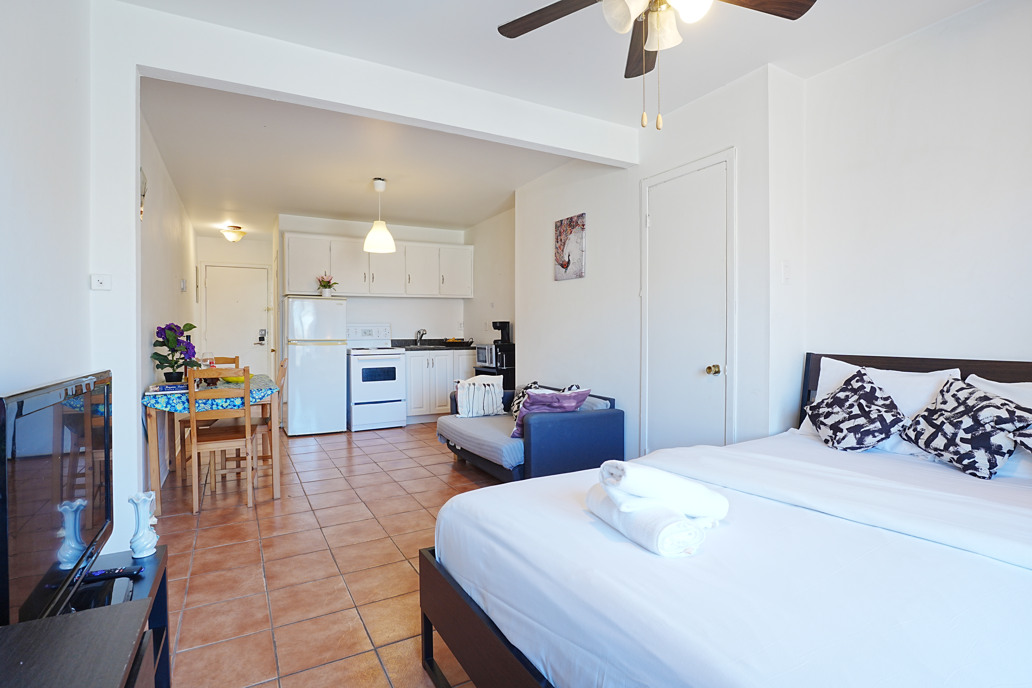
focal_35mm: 16
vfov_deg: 72.1
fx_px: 473
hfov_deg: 95.0
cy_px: 344
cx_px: 516
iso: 100
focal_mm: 11
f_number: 8
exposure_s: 1/3
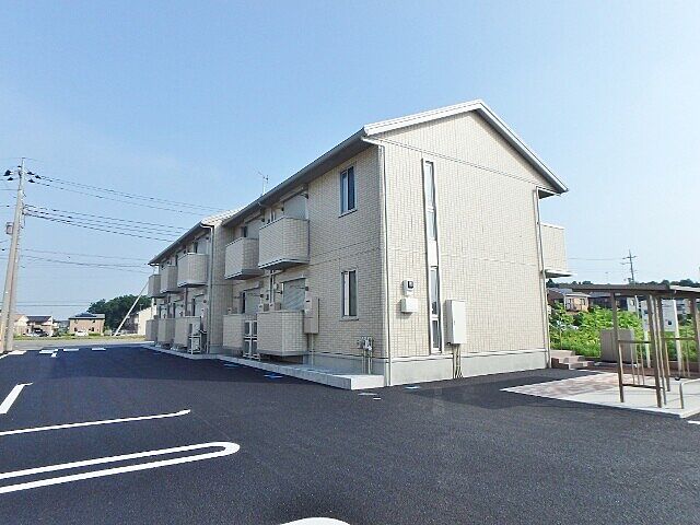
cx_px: 350
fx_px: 425
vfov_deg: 63.4
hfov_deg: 79.0
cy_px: 262
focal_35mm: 21
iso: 125
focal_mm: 3.7
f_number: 6
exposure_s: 1/500
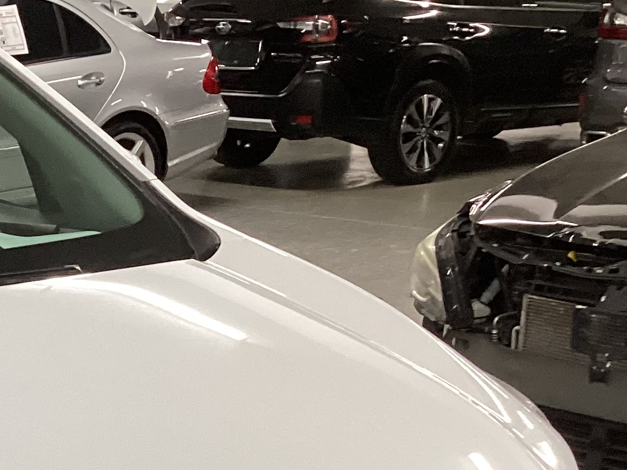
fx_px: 1685
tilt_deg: -20.4
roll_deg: +1.1
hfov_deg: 19.5
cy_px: 566
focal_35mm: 93
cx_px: -177
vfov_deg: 15.3
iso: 125
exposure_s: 1/60
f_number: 2.4
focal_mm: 3.3
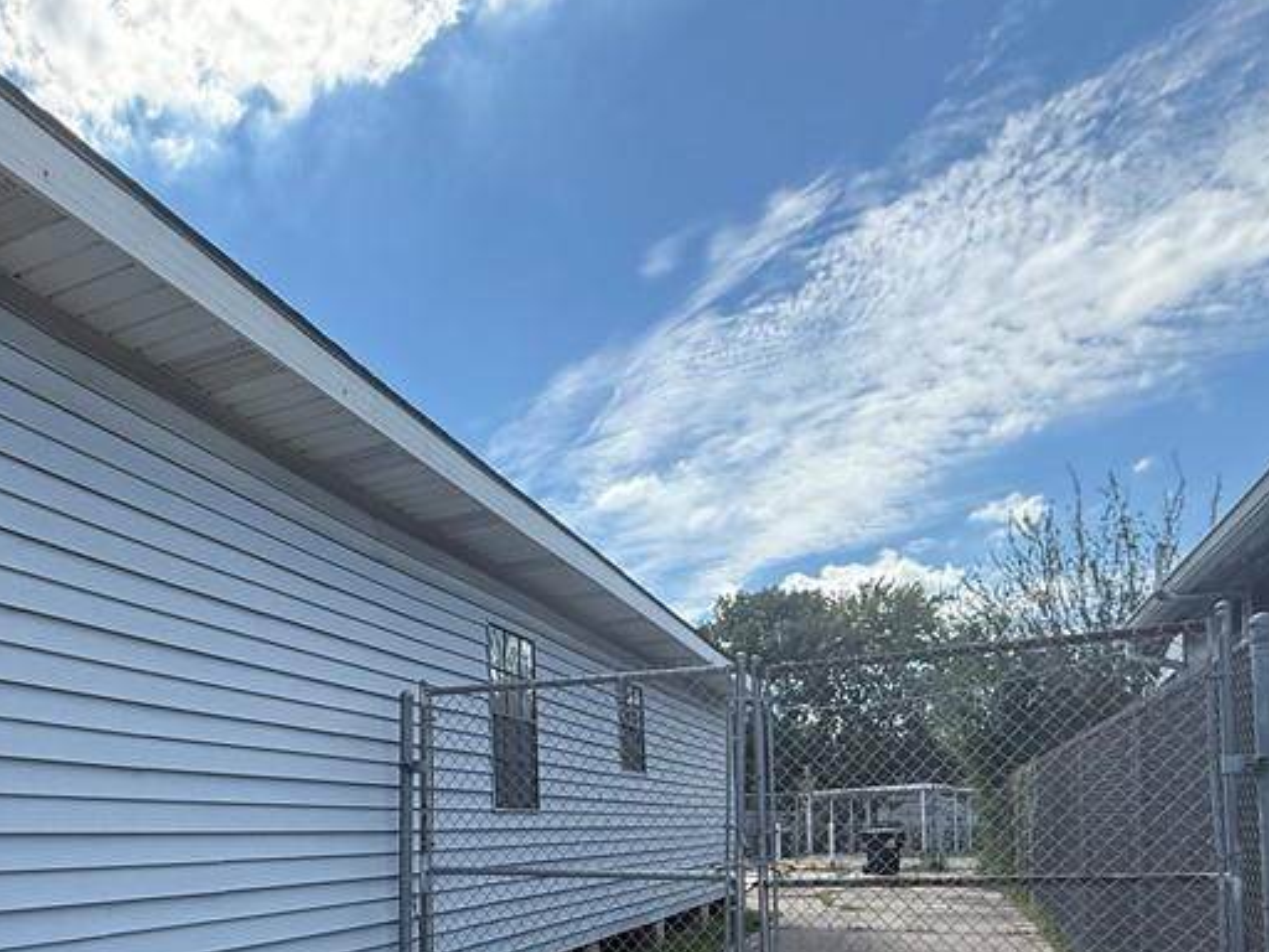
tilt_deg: +1.4
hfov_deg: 60.3
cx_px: 330
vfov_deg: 46.1
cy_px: 813
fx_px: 1026
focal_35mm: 28
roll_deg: +1.0
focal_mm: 2.22
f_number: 2.2
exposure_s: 1/1312
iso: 64
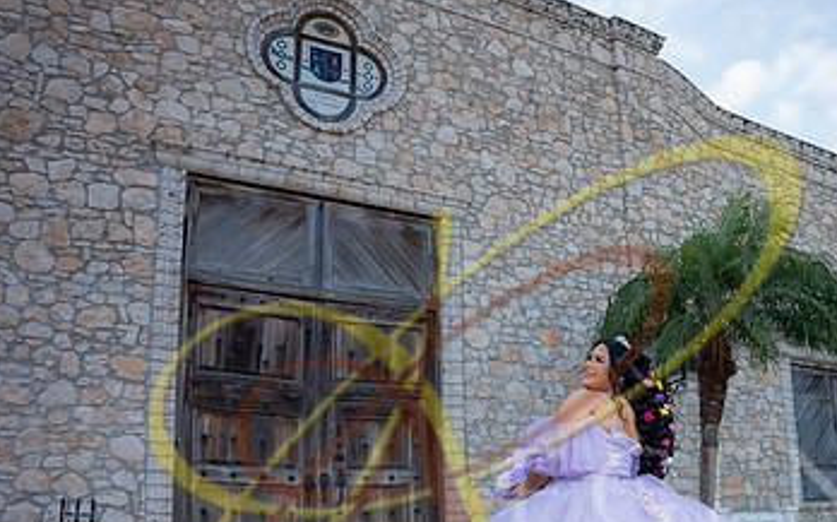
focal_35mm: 34
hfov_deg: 54.5
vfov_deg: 35.6
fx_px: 775
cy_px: 441
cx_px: 611
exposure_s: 1/800
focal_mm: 20
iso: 125
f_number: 2.8
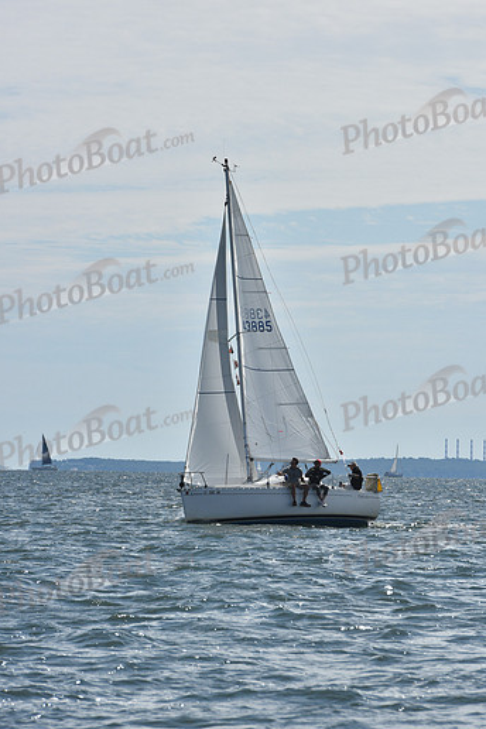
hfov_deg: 6.1
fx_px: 4556
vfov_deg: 9.1
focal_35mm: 225
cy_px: 342
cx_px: 268
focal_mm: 200
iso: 320
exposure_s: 1/1000
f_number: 13
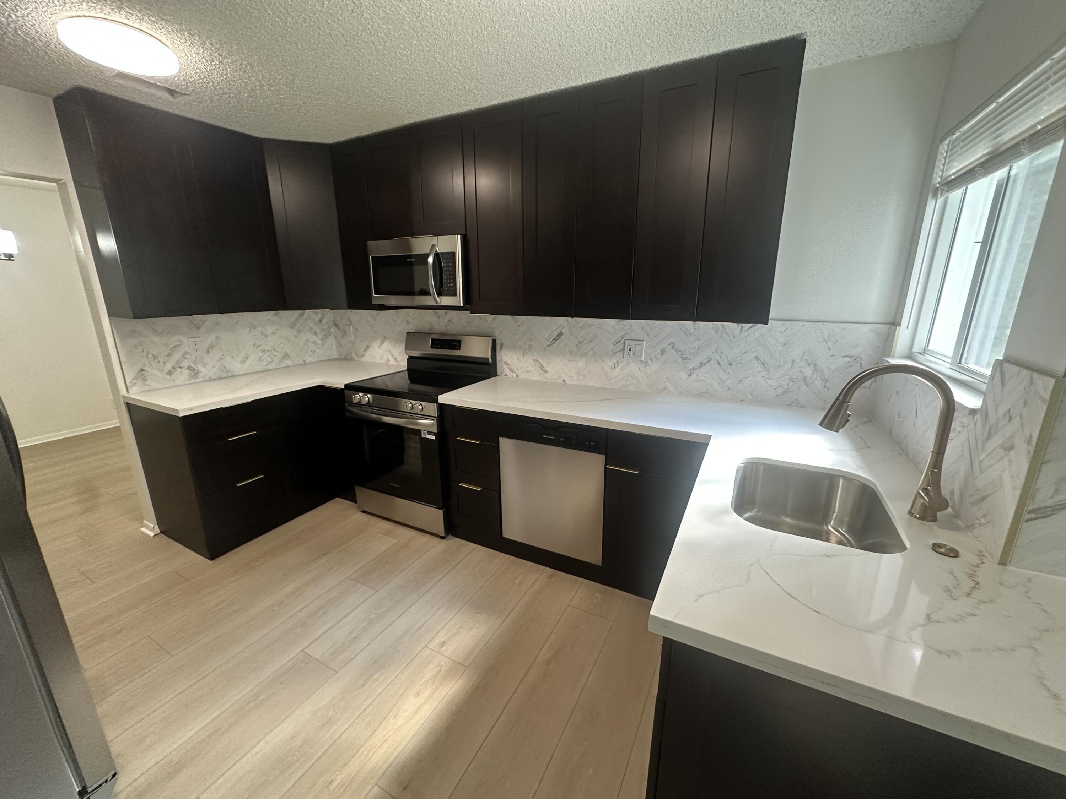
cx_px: 533
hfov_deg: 102.1
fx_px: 431
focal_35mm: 14
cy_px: 400
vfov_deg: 85.7
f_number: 2.2
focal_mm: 2.22
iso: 250
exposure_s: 1/60
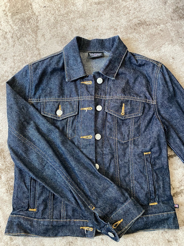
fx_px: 184
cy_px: 123
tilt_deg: -80.4
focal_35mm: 26
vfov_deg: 67.3
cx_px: 92
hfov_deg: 53.1
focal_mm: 4.25
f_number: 1.8
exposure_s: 1/42
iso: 500
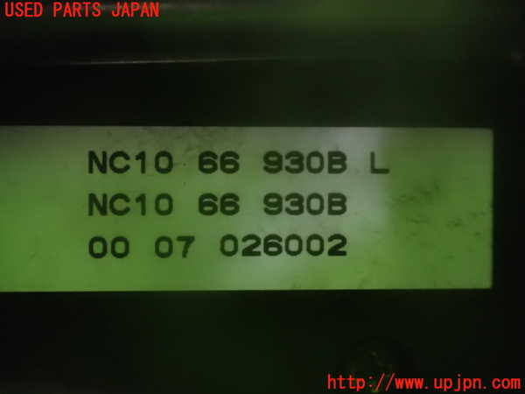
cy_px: 197
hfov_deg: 60.0
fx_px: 455
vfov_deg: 46.8
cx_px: 262
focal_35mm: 30
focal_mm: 5.4
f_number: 2.3
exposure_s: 1/25
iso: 1600
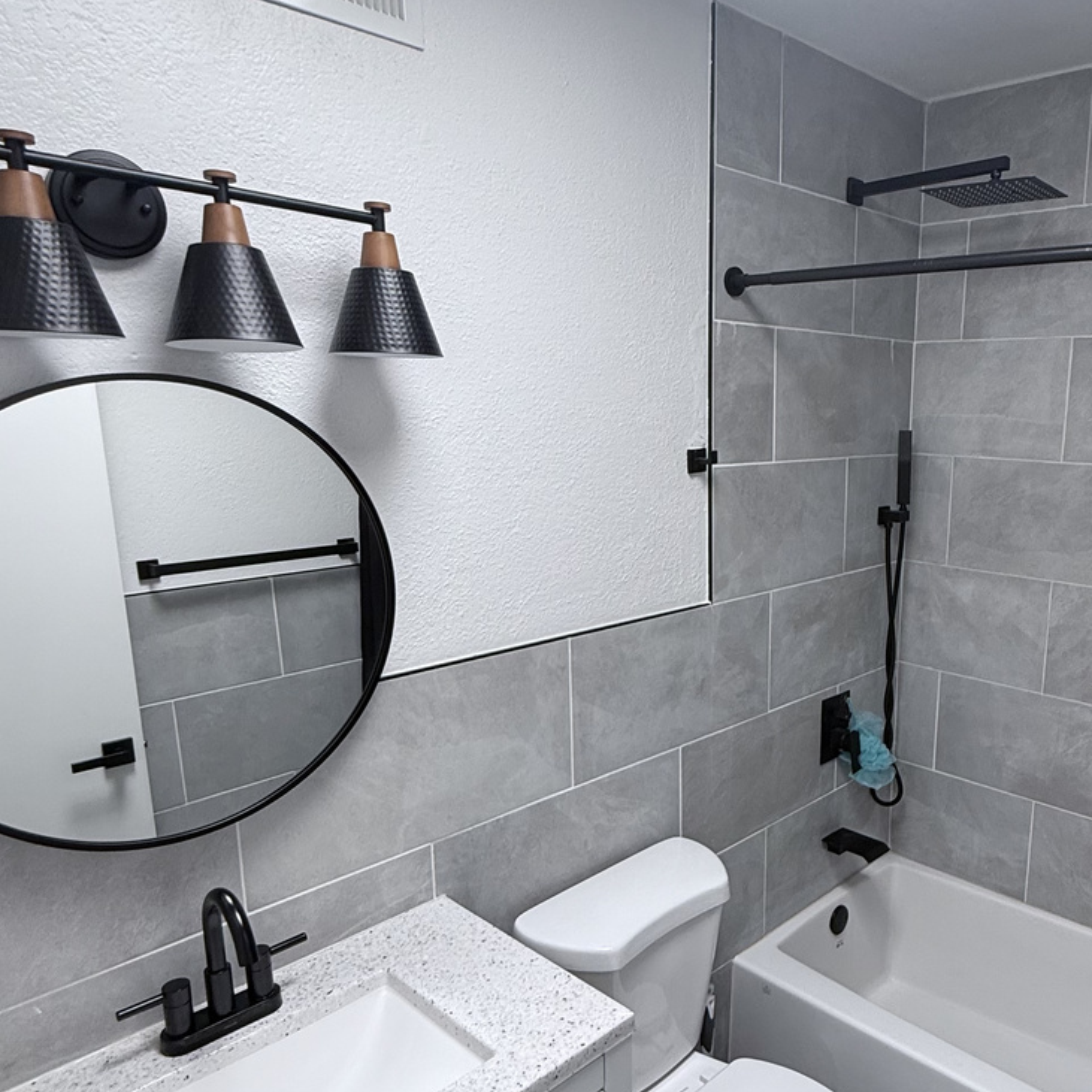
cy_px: 596
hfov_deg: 59.3
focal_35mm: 26
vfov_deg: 60.8
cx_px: 741
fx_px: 928
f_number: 2.2
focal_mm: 2.22
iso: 125
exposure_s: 1/99
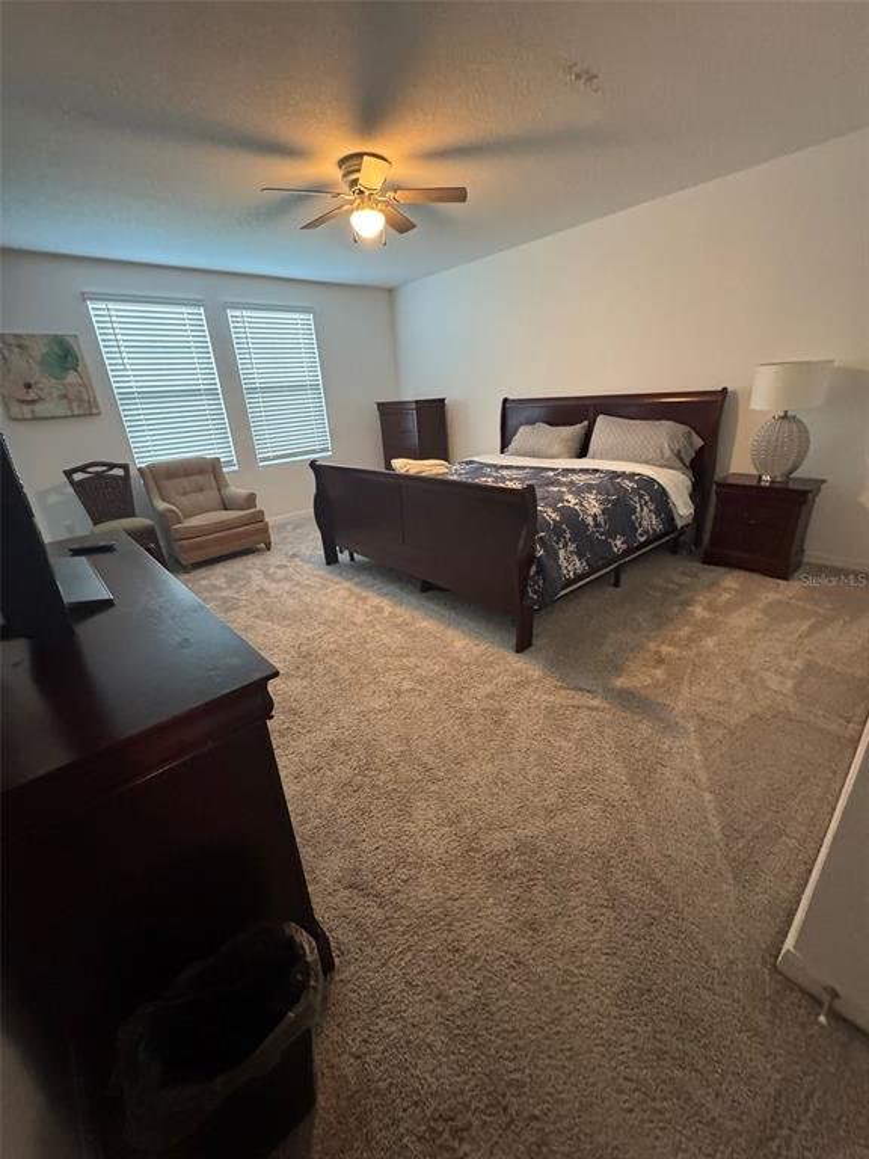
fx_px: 469
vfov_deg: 102.1
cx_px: 434
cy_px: 580
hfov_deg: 85.7
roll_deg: +4.2
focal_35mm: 14
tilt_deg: -20.6
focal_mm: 2.22
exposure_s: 1/60
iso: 1250
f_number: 2.2
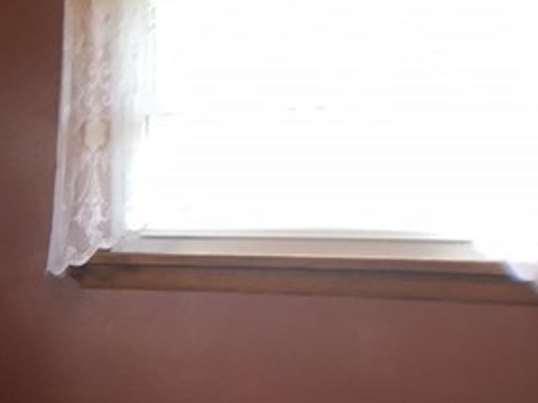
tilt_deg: -6.3
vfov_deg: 13.6
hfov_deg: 16.9
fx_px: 1662
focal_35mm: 107
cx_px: -230
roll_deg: +1.0
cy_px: 407
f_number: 2.2
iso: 80
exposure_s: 1/30
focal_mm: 4.15
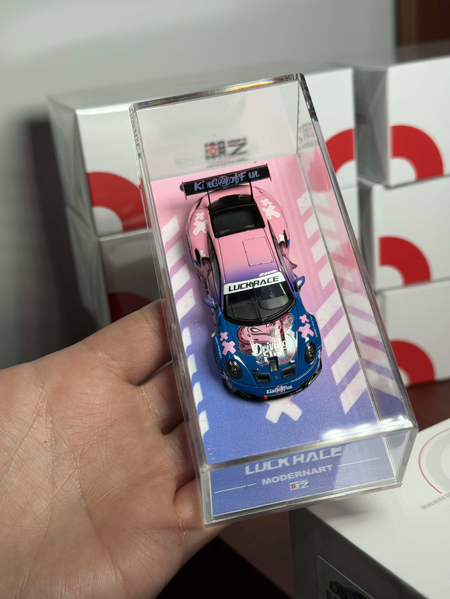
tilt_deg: -20.6
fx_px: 832
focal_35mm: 48
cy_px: 300
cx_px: 225
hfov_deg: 30.3
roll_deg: +5.5
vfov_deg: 39.7
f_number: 1.78
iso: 64
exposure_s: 1/247
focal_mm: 6.76
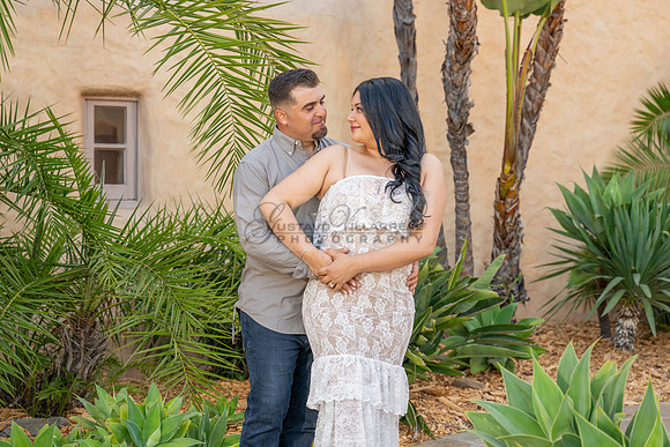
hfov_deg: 26.5
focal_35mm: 76
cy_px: 203
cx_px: 335
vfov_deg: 17.8
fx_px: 1424
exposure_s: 1/200
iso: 200
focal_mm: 70
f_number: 4
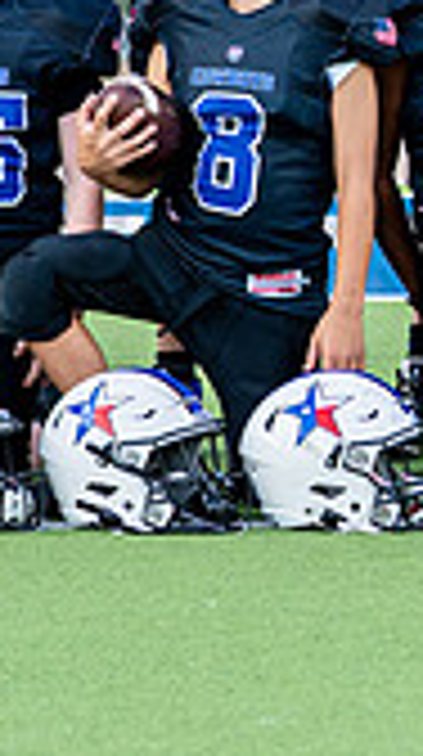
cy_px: 27
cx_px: 532
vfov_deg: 7.8
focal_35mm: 276
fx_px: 5526
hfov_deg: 4.4
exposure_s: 1/800
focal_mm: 50
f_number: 2
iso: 200
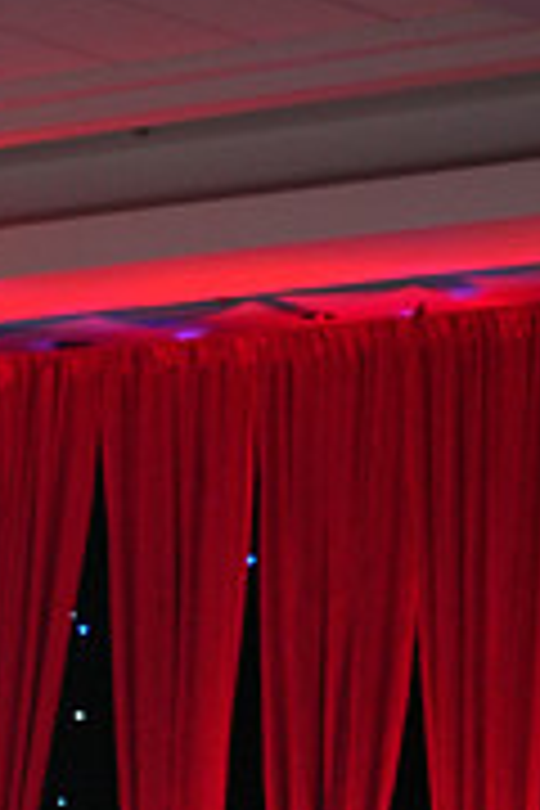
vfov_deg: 8.8
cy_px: 1282
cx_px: -313
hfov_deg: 6.0
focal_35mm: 226
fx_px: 5085
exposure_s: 1/400
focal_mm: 70
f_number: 5
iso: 2000
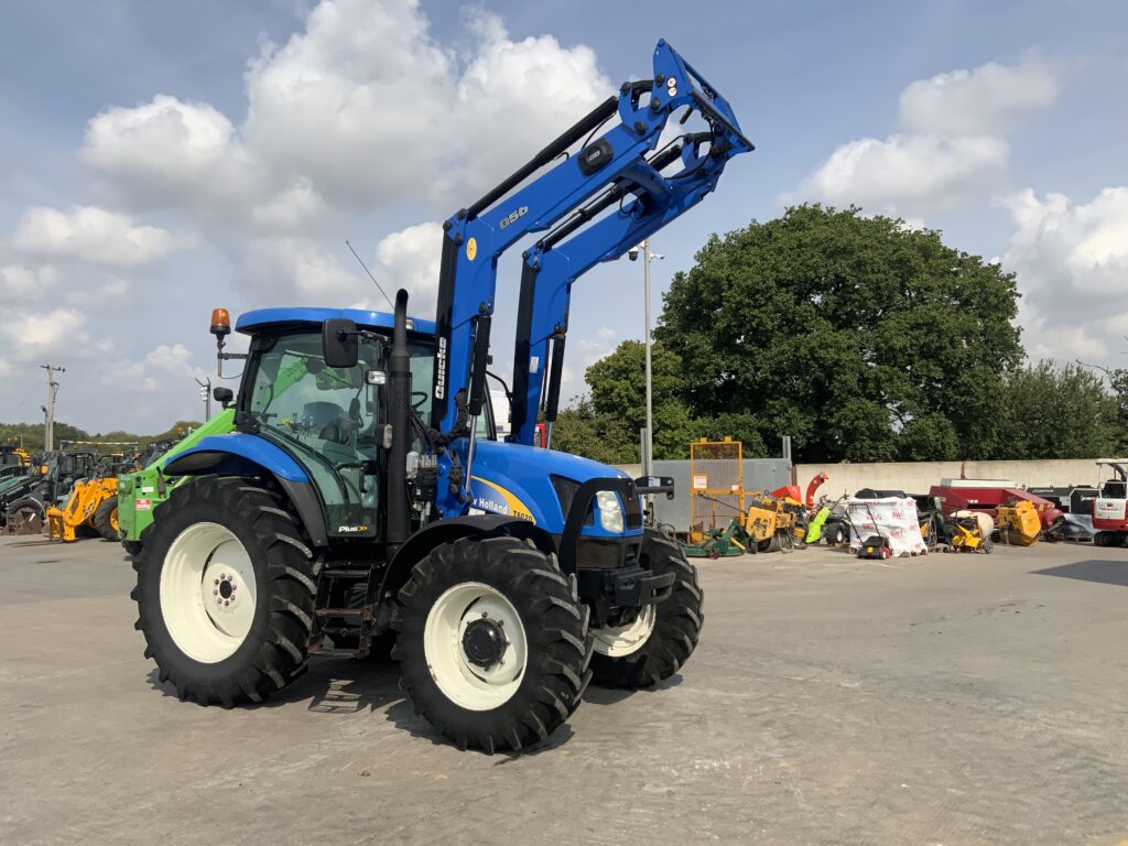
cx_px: 564
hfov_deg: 61.7
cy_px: 423
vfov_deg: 48.2
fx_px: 945
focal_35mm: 29
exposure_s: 1/2538
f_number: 1.8
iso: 20
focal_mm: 3
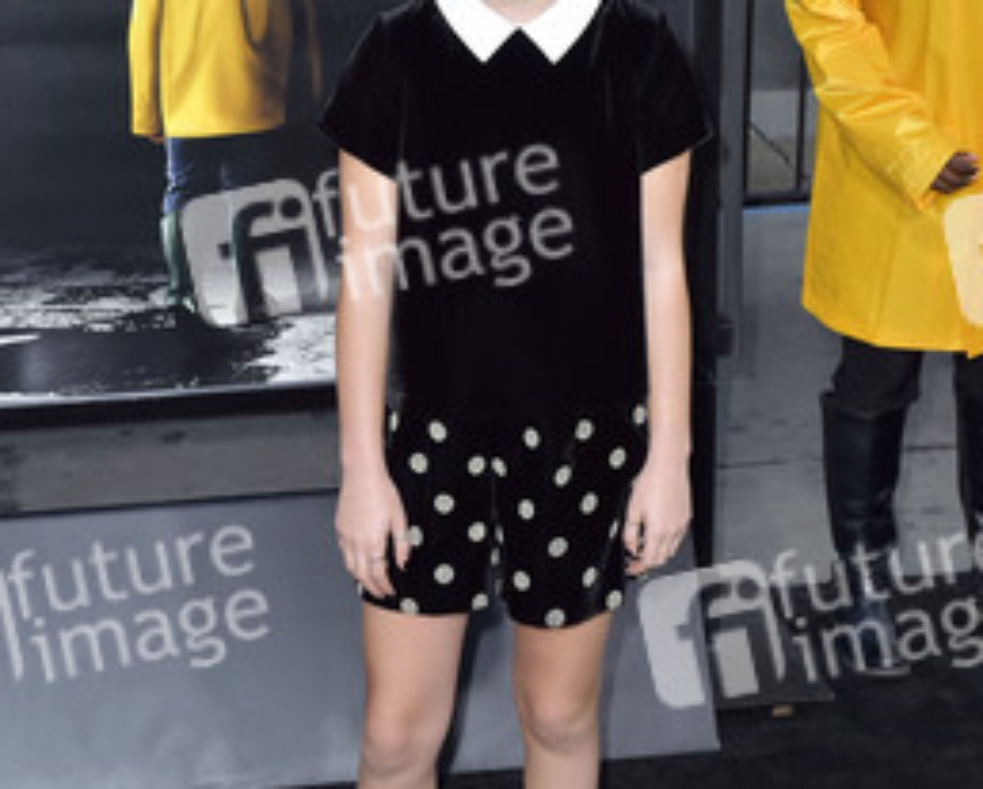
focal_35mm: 80
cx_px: 490
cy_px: 427
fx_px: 2330
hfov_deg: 23.8
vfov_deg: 19.2
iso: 640
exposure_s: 1/250
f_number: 6.3
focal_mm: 55
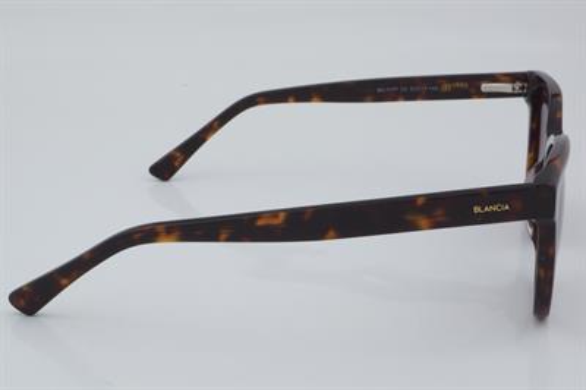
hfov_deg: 27.0
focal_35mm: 75
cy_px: 195
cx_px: 293
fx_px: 1220
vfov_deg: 18.2
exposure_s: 1/3
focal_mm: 50
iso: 100
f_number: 32
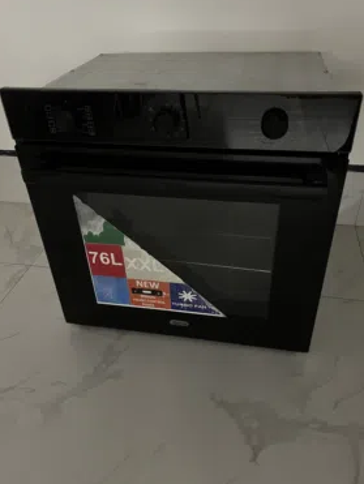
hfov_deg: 49.8
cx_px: 184
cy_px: 231
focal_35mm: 28
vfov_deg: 63.4
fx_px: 392
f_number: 1.5
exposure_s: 1/30
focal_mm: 5.7
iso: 800
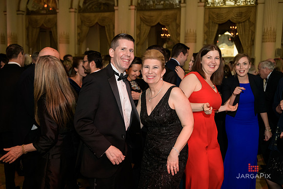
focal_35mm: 35
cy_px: 94
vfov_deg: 37.9
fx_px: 275
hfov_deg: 54.4
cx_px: 142
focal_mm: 35
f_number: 3.2
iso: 1600
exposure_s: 1/100
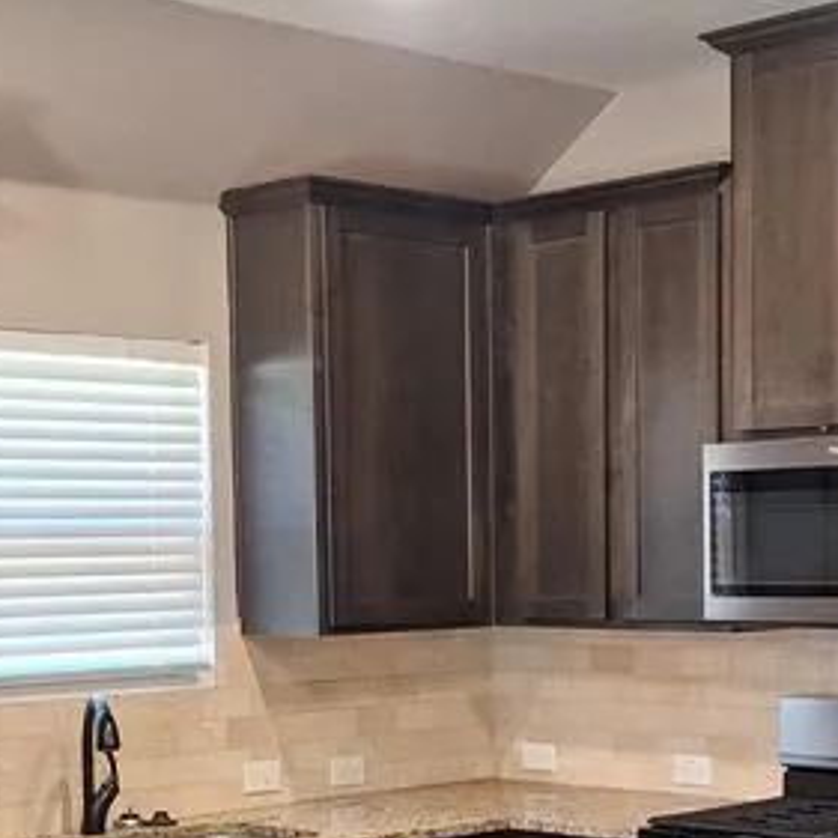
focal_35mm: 74
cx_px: 361
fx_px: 2027
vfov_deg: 23.1
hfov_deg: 23.3
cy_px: 641
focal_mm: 5.54
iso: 160
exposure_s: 1/40
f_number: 1.8
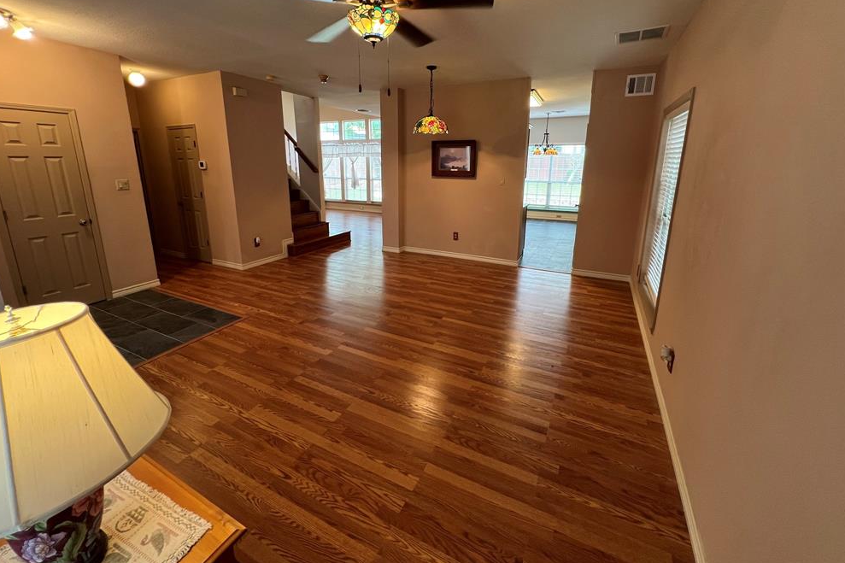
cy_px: 238
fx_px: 329
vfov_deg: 80.6
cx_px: 414
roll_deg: -0.2
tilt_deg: -12.9
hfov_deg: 104.2
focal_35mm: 14
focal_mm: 1.57
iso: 250
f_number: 1.8
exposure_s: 1/120
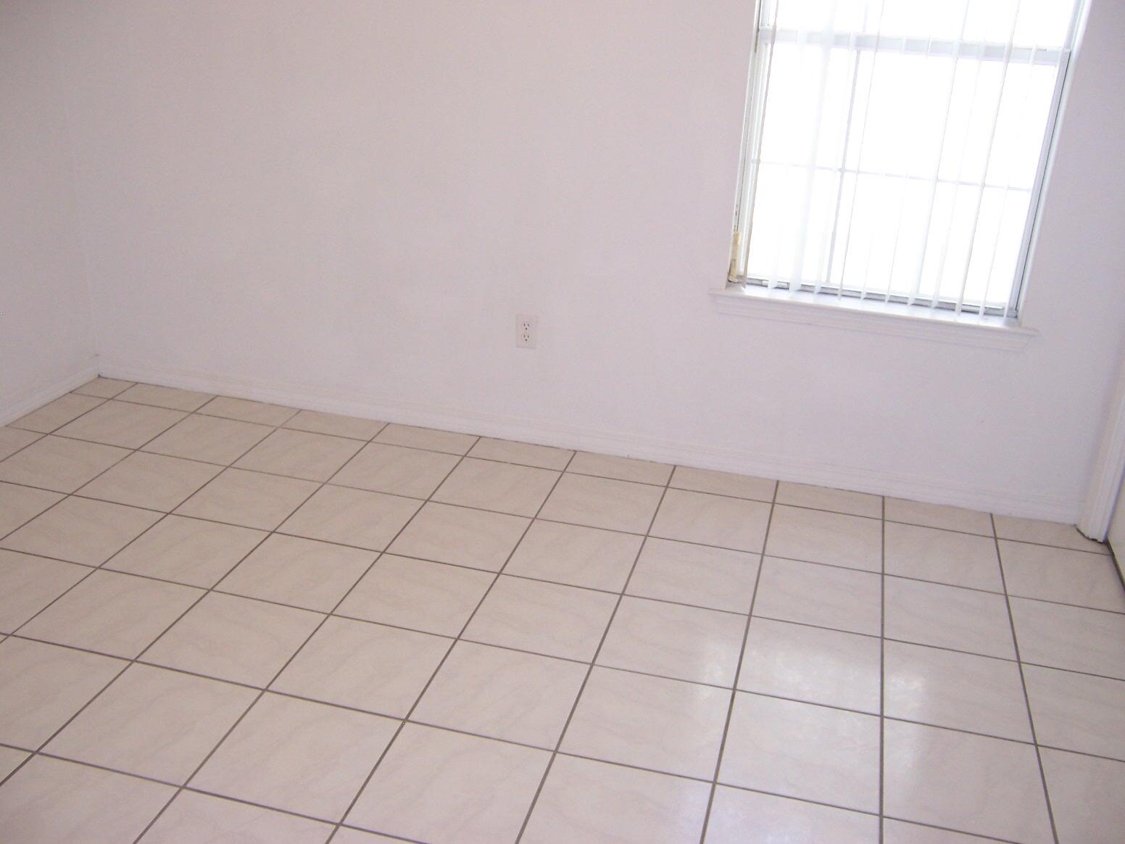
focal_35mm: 33
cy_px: 422
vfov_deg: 42.9
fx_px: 1072
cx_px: 562
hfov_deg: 55.4
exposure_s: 1/90
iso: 140
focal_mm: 5.5
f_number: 2.8
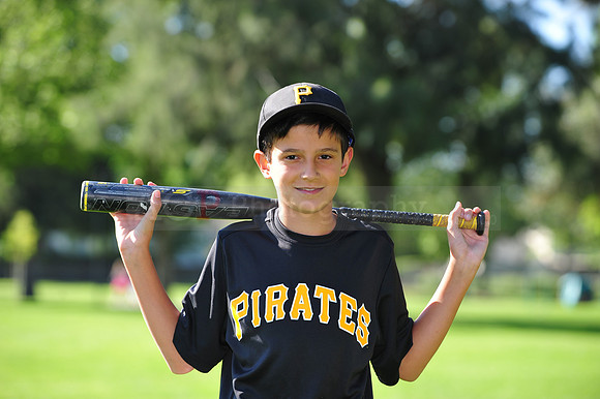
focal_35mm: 135
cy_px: 200
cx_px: 300
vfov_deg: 10.1
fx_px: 2249
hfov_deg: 15.2
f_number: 5
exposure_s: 1/400
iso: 200
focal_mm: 135
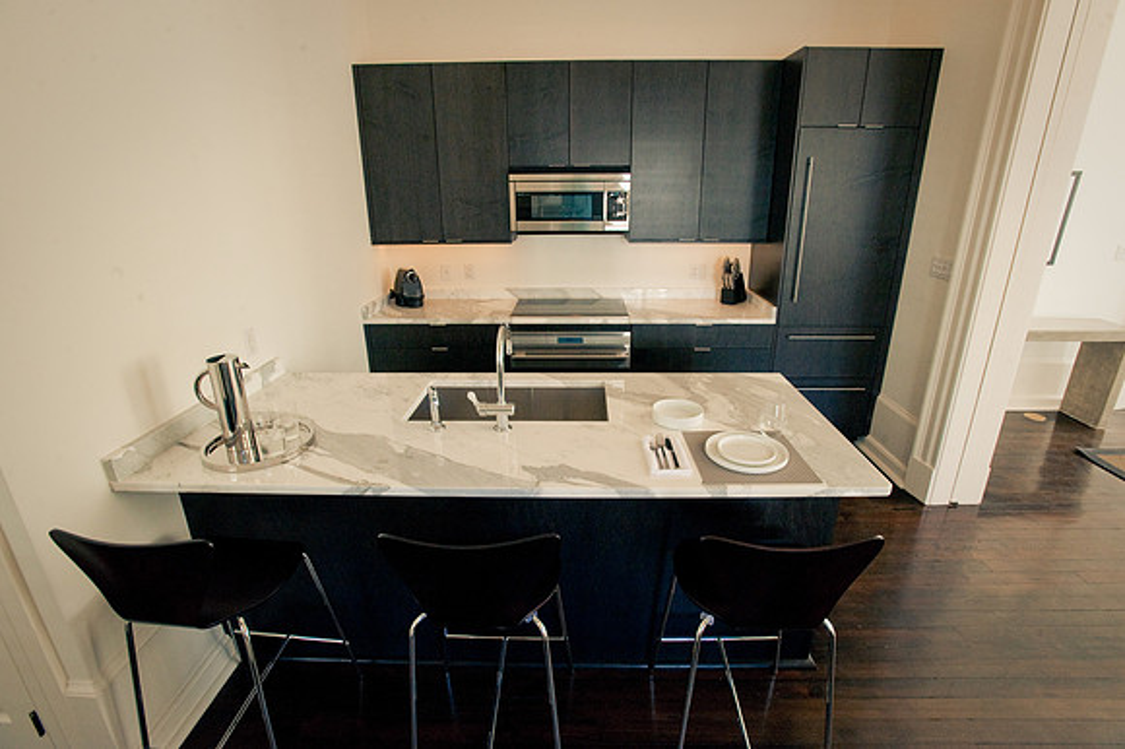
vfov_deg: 70.4
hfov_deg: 93.3
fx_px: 531
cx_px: 562
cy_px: 374
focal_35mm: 17
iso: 2000
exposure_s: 1/60
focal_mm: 17
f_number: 8
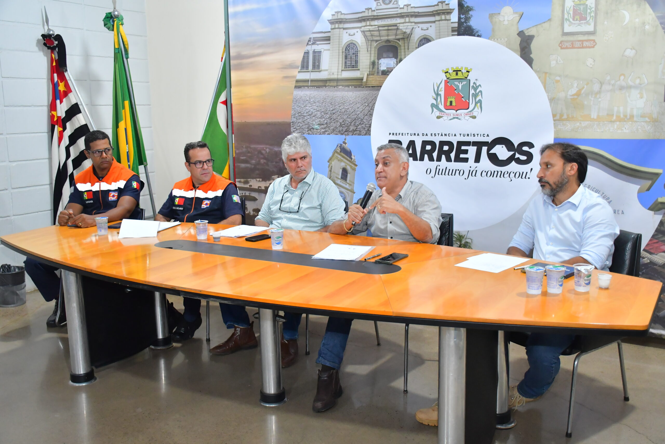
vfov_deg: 36.9
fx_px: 665
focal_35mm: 36
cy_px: 222
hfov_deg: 53.1
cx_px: 332
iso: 2000
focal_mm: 24
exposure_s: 1/125
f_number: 3.8
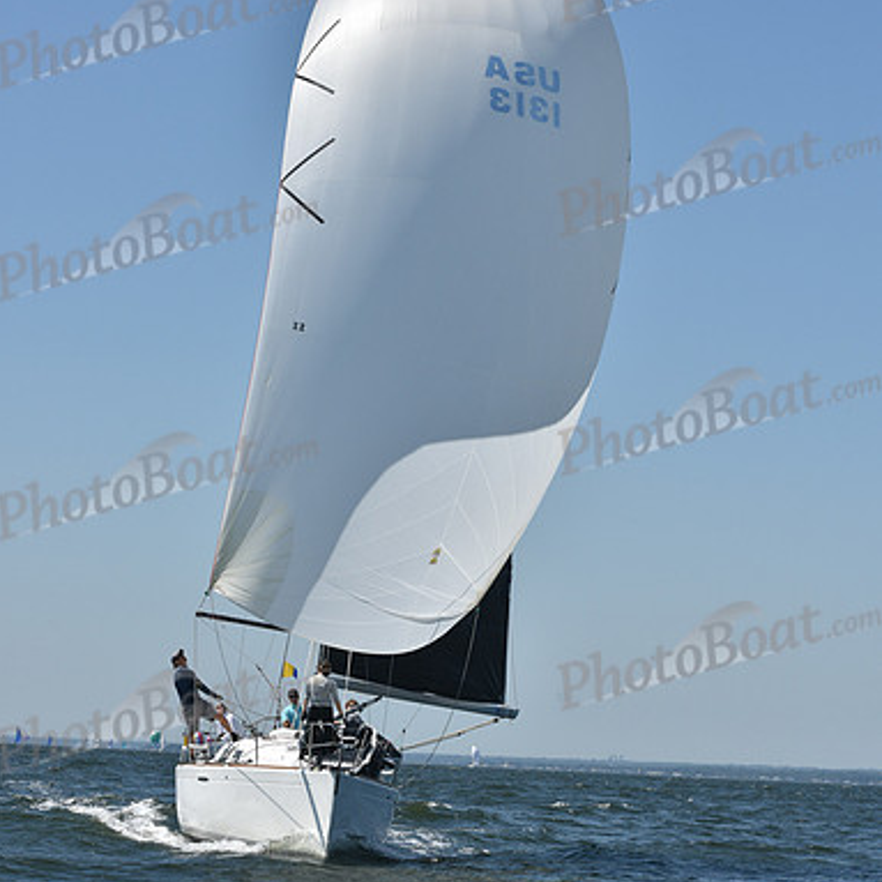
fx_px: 2594
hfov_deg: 19.3
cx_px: 439
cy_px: 329
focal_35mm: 90
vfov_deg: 19.3
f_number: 9
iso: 250
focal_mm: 70
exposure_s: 1/1250
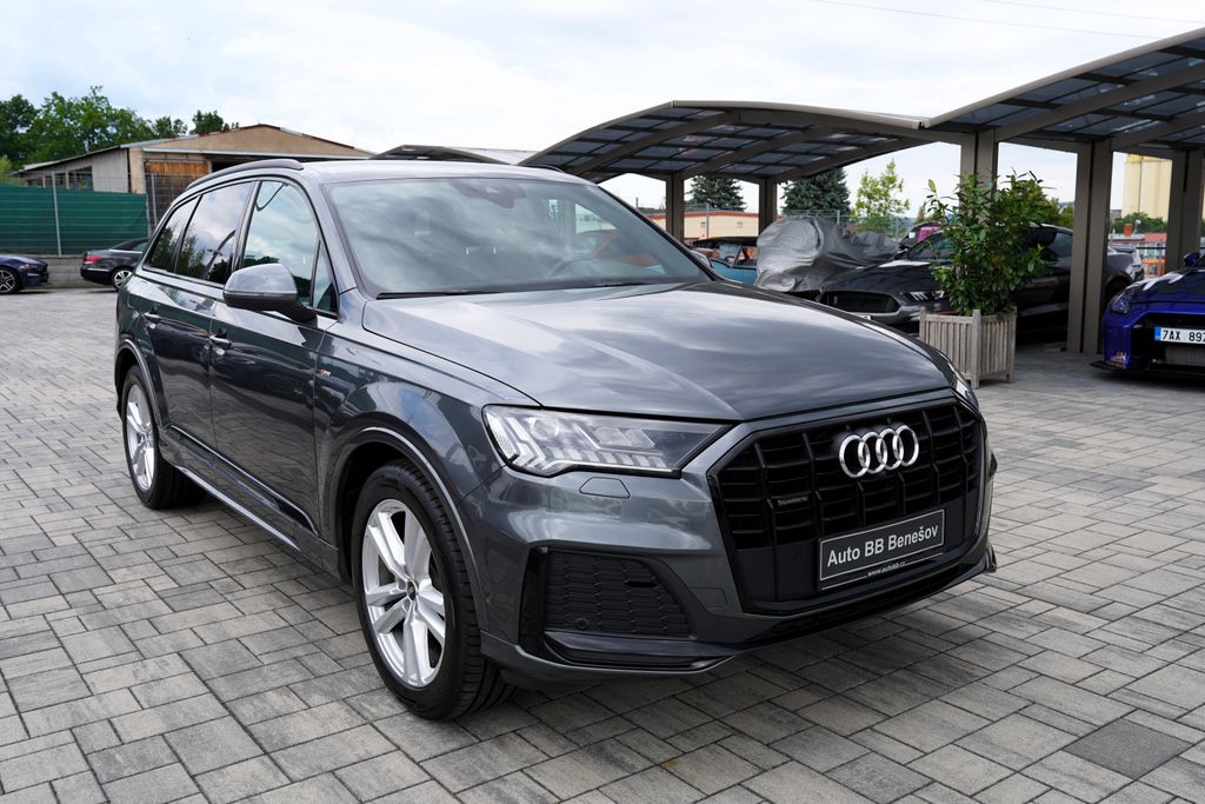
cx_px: 602
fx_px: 1071
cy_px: 402
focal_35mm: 32
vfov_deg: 41.1
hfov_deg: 58.7
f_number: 6.3
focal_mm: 32
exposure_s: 1/200
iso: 100
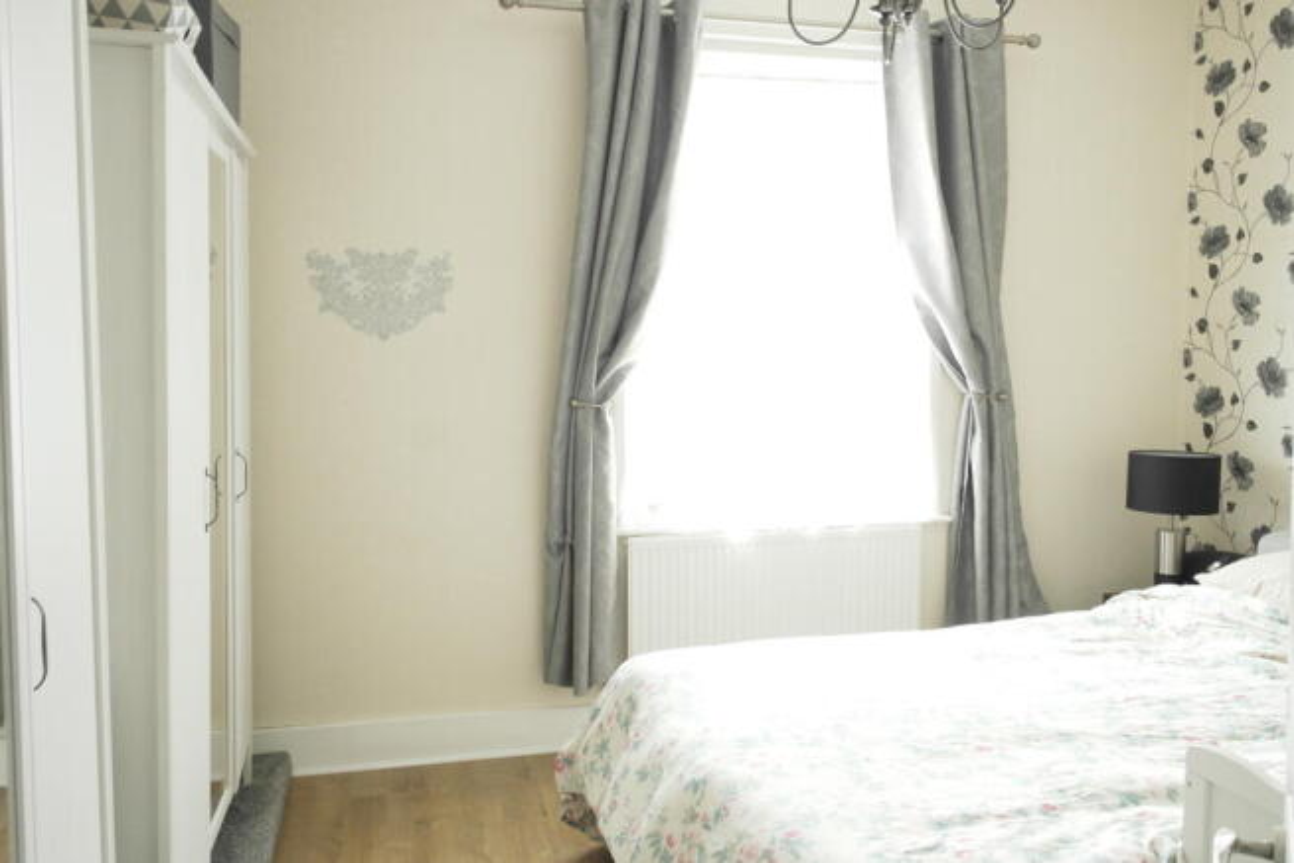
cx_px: 647
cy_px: 432
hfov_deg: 61.9
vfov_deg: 43.6
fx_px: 1079
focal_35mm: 30
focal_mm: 20
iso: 800
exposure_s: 1/5
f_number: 7.1
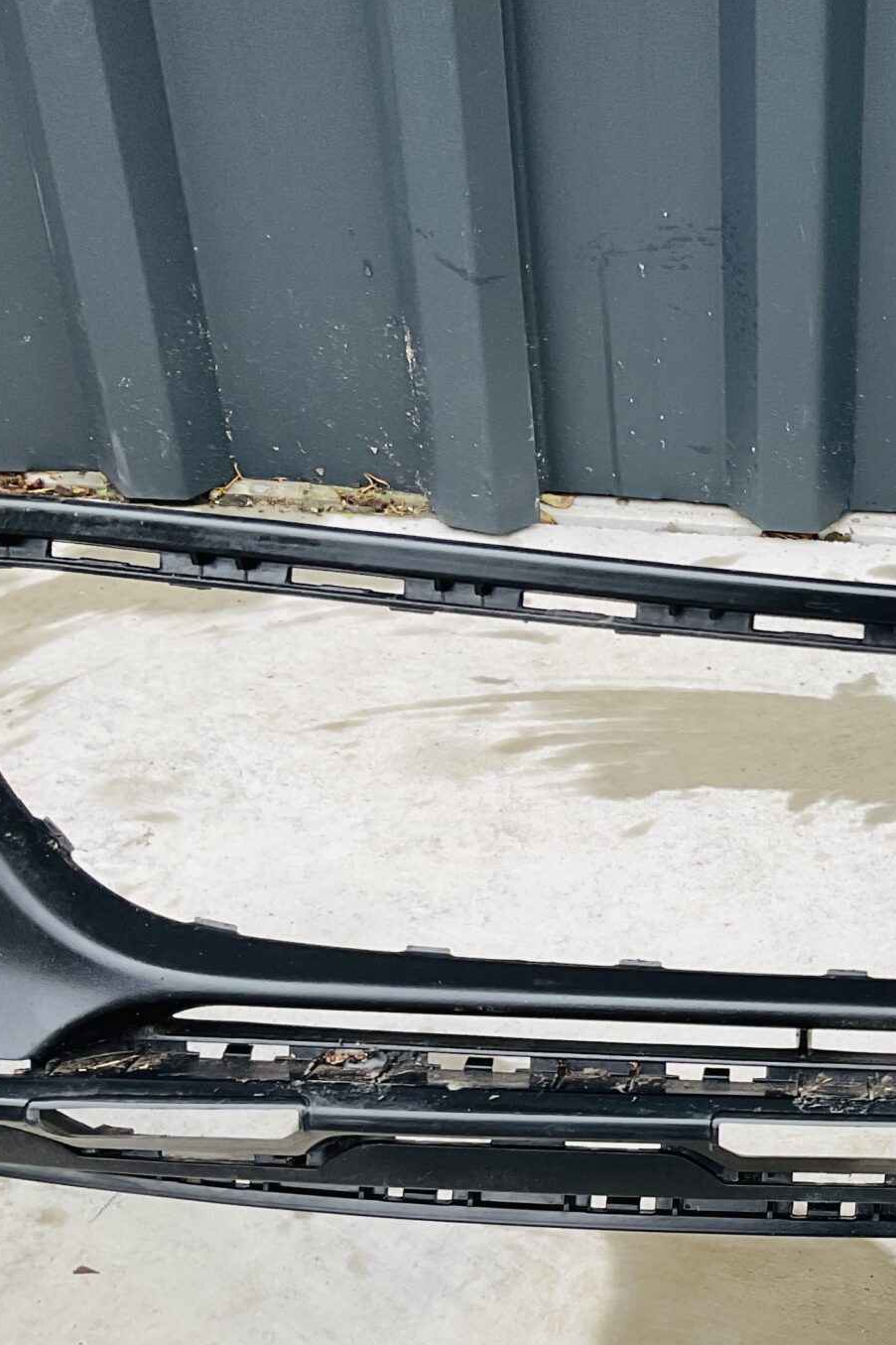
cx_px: 1152
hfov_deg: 21.6
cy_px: 806
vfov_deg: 34.9
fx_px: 2128
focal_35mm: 57
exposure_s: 1/348
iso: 16
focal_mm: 3
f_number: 1.8
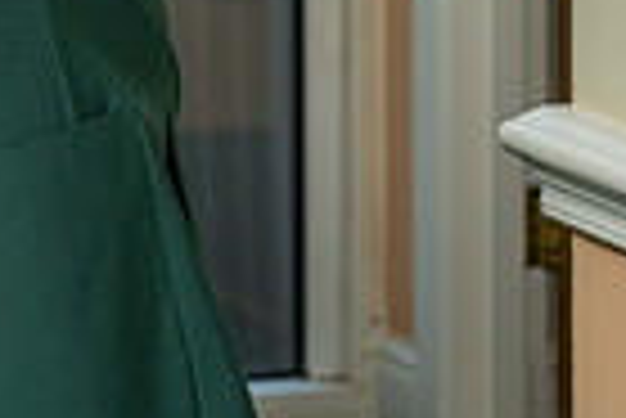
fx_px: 4369
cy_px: -420
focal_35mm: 251
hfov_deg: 7.9
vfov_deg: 5.4
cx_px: -495
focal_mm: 60
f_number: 5
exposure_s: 1/160
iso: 500
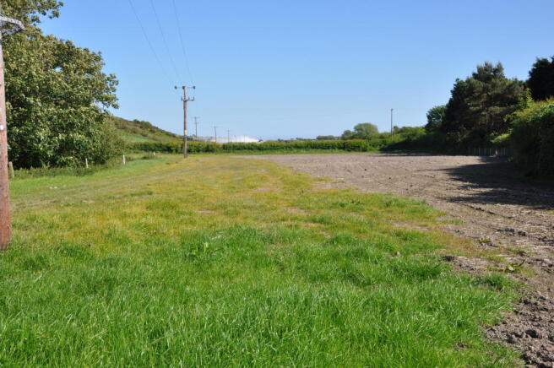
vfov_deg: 35.4
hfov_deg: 51.3
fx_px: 576
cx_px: 277
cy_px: 184
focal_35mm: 38
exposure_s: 1/160
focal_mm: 25
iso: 200
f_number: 13
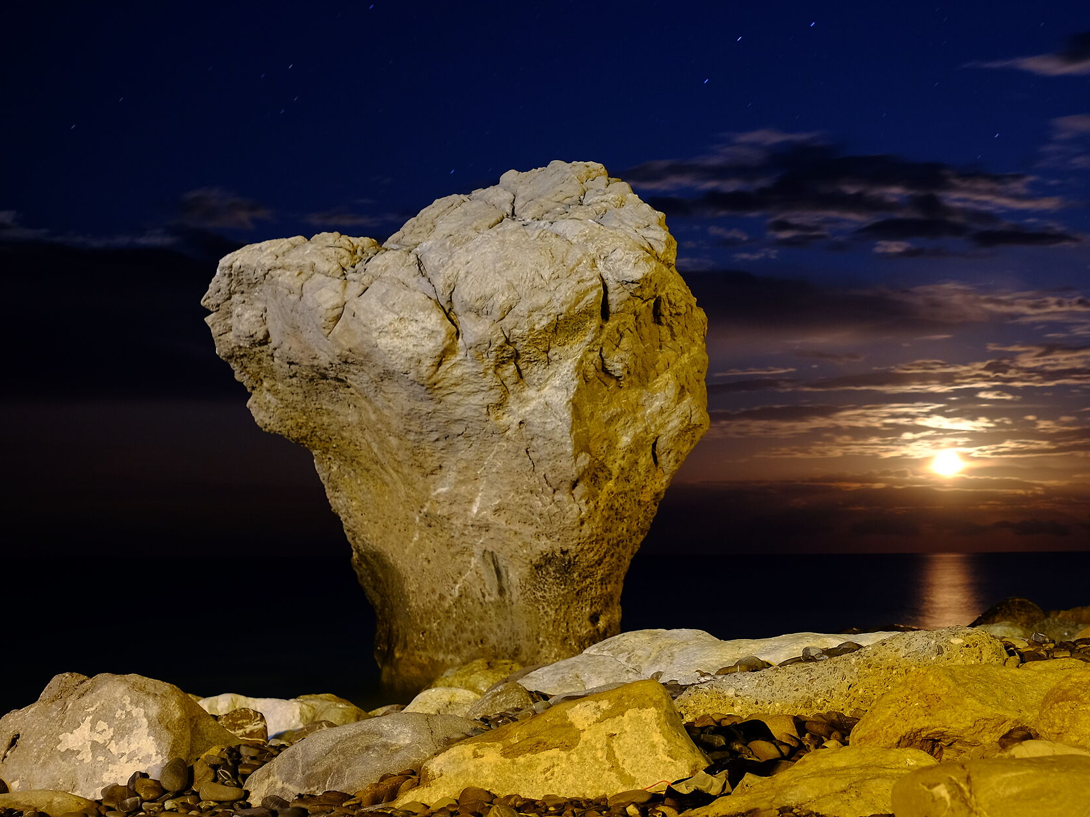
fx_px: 1795
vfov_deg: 25.6
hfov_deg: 33.4
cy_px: 293
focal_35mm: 57
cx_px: 754
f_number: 4
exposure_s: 30
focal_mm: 27
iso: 200
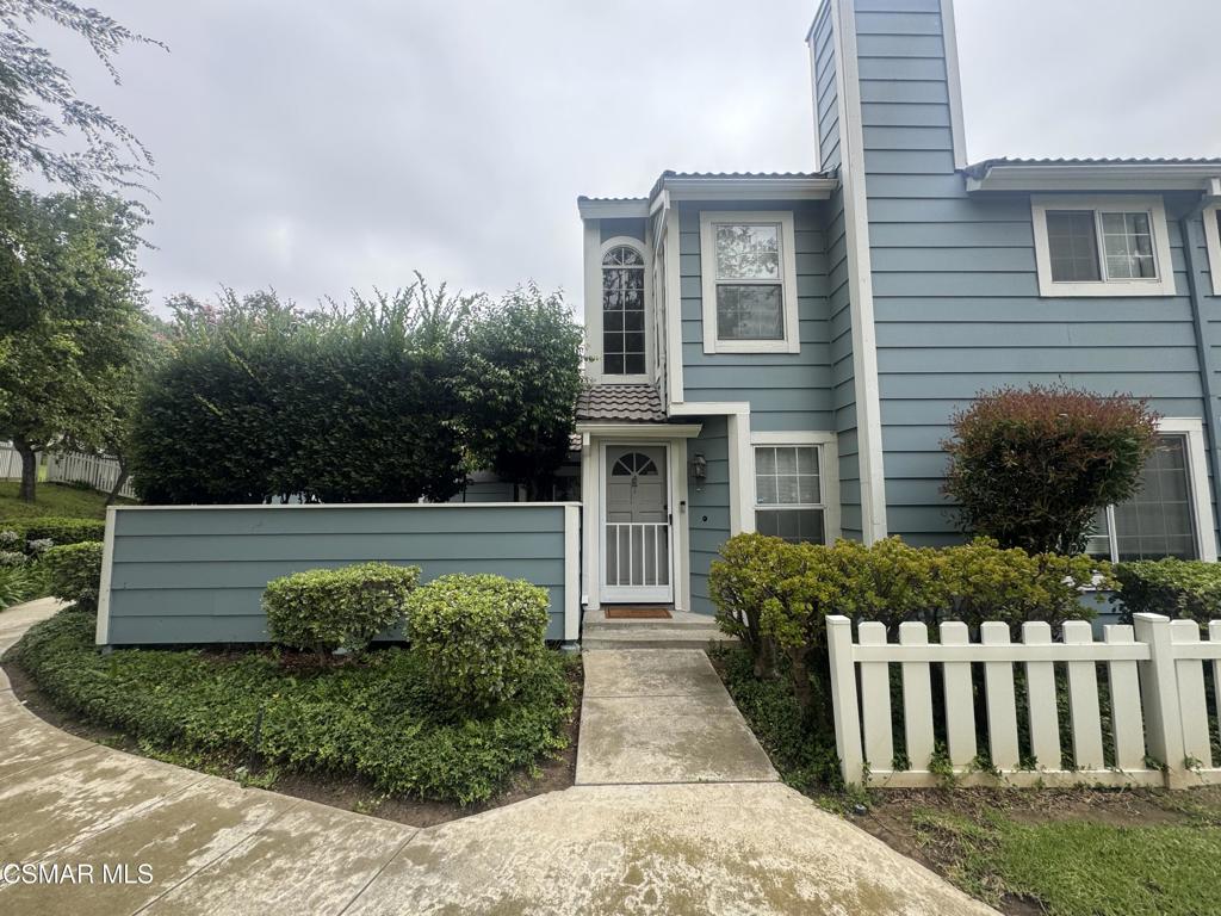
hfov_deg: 102.1
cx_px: 610
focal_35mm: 14
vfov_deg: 85.7
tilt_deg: +6.0
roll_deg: +1.7
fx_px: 494
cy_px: 458
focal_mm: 2.22
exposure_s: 1/459
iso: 40
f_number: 2.2
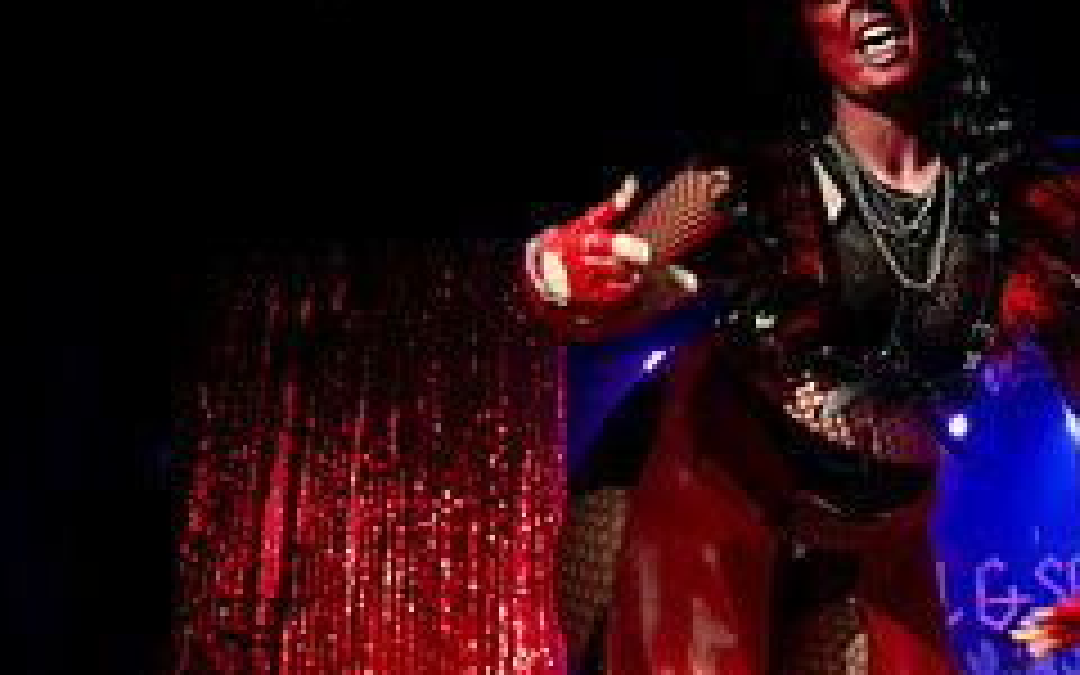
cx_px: 972
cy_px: 423
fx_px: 1737
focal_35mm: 59
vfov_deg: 21.9
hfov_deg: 32.8
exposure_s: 1/80
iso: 5000
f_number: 4
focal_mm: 24
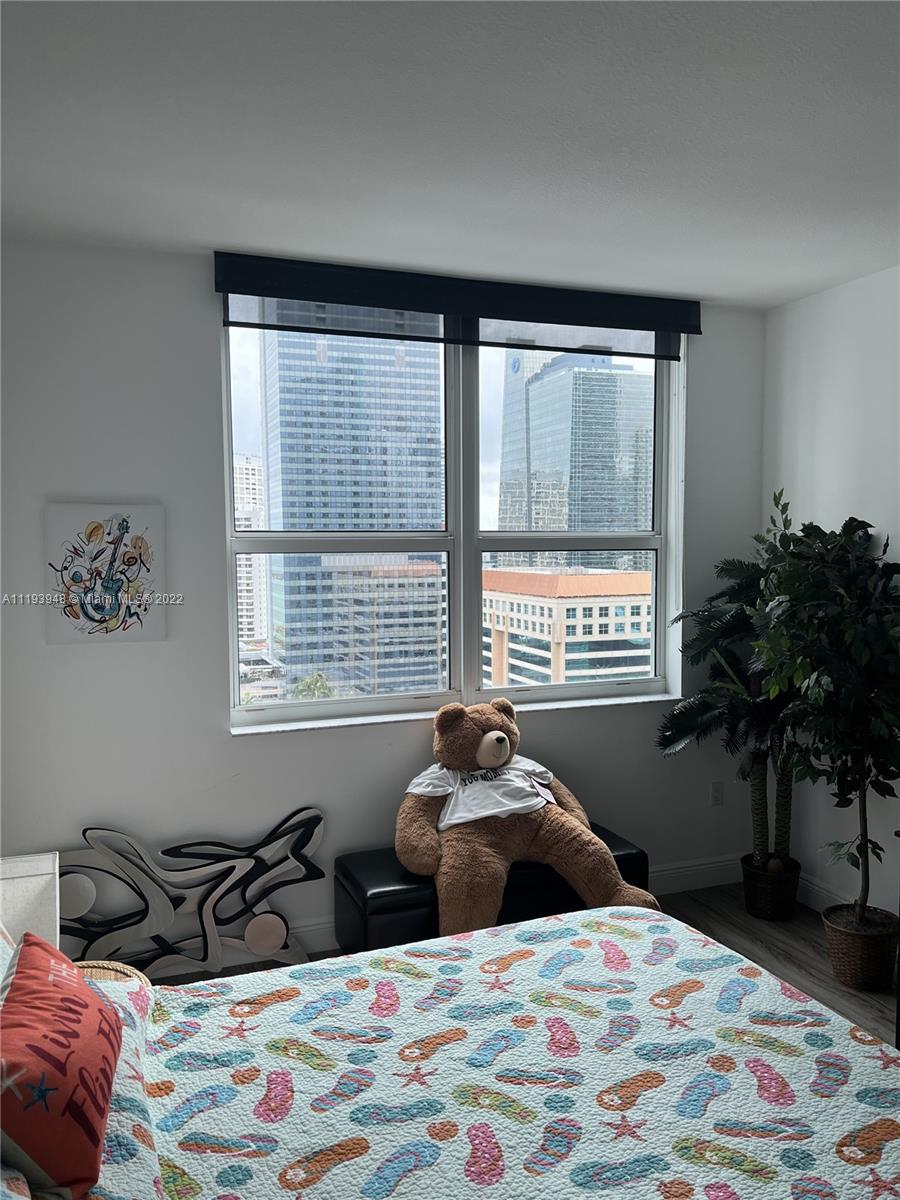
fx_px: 901
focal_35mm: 26
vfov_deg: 67.3
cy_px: 600
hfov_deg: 53.1
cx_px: 450
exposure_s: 1/581
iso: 50
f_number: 1.5
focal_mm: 5.7
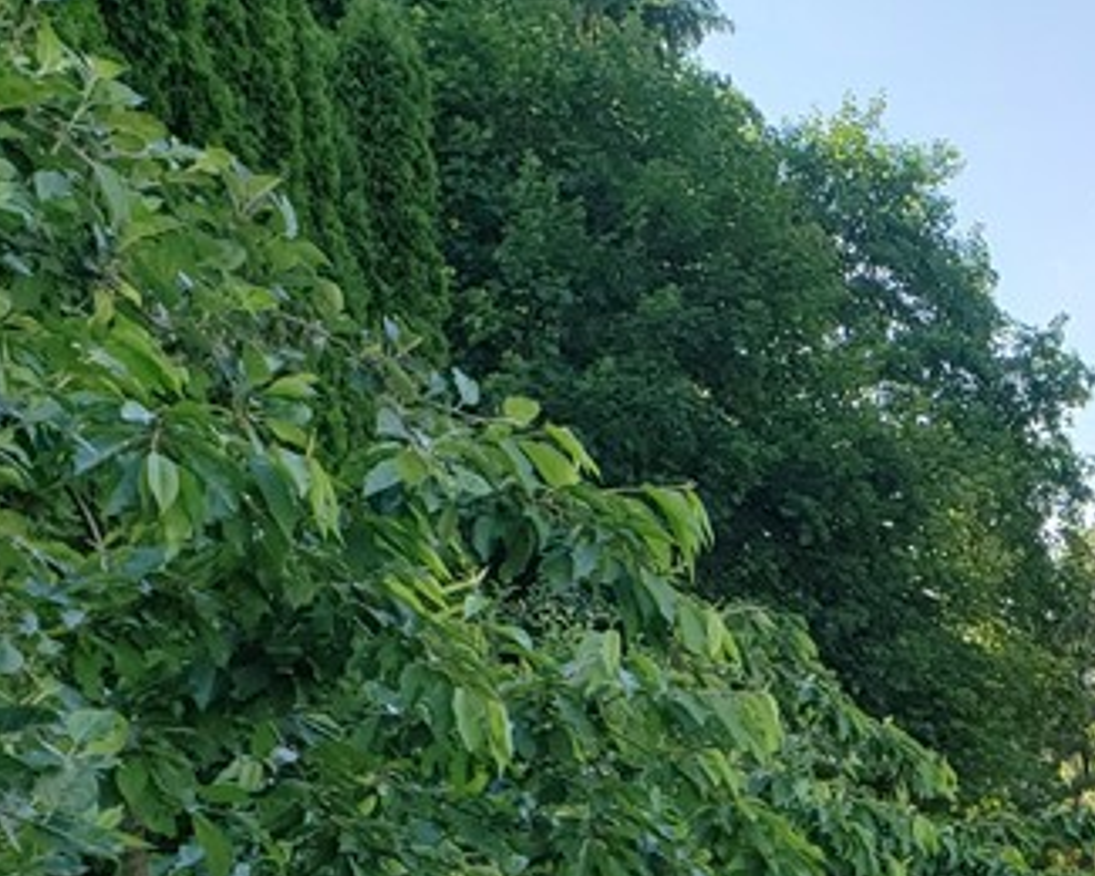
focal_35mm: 80
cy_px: 1075
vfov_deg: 18.1
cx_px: 1220
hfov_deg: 22.4
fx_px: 2593
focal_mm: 4.3
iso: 50
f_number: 2.4
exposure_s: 1/359
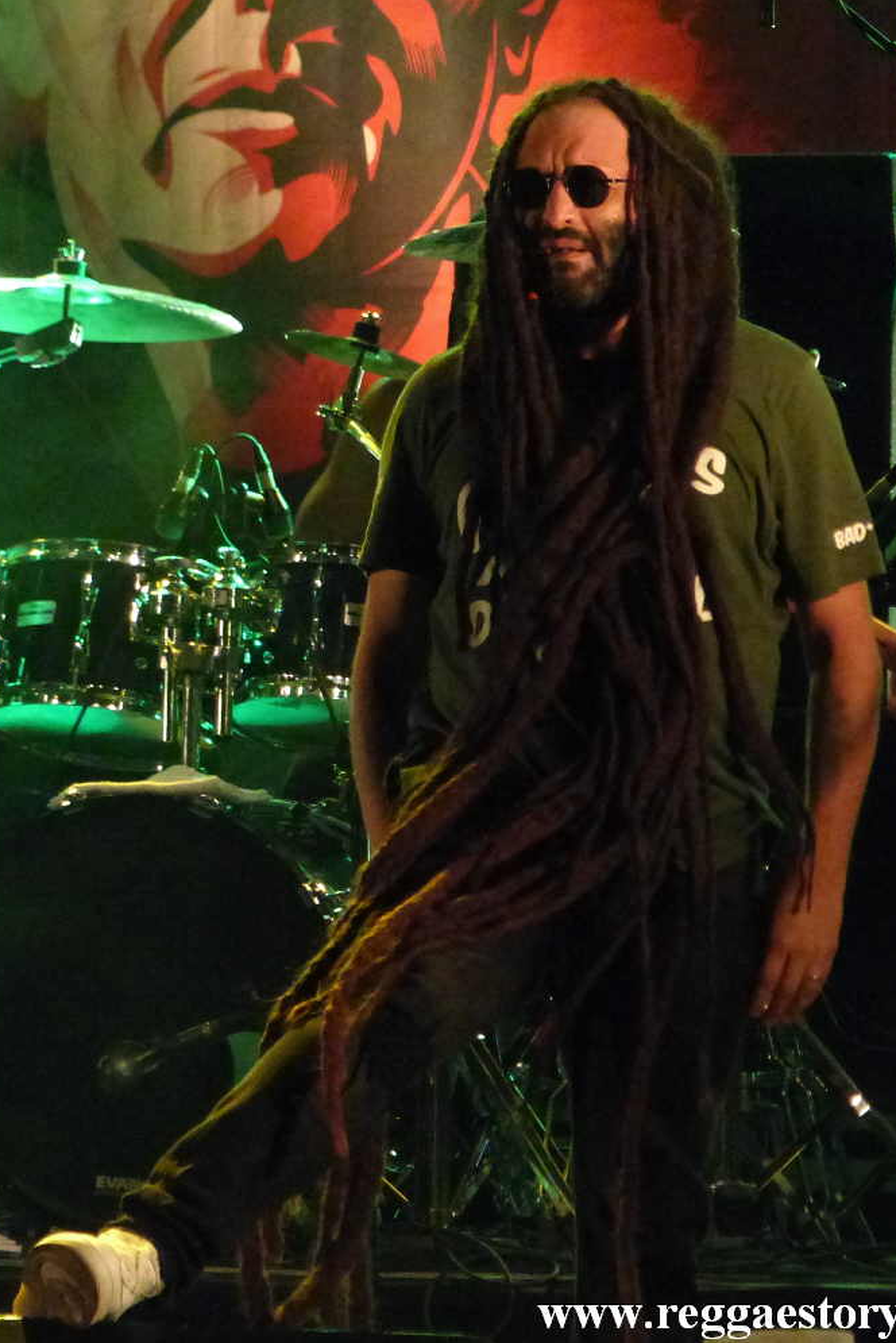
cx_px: 488
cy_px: 672
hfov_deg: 3.9
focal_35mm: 353
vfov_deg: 5.8
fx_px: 13168
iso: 1600
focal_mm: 60.8
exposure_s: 1/125
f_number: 2.8
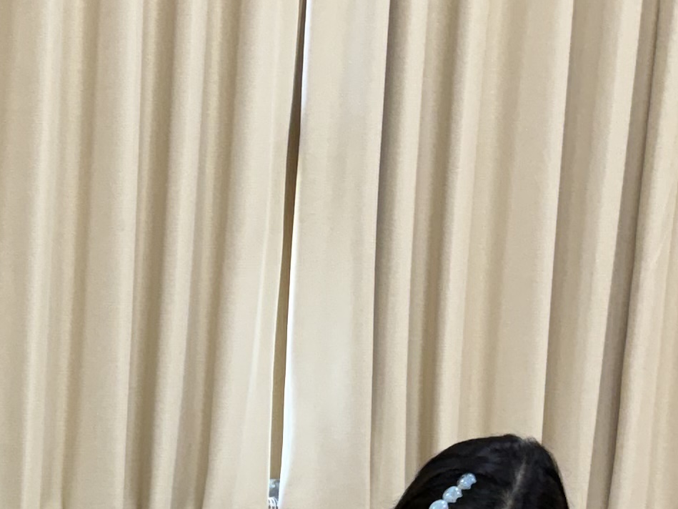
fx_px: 1998
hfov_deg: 16.9
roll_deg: -1.0
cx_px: -417
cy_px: 838
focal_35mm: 102
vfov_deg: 13.4
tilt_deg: -13.7
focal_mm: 6.76
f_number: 1.78
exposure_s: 1/120
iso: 160
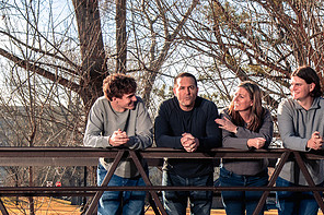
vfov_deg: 10.4
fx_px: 1178
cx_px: 304
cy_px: 157
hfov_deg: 15.4
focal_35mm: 131
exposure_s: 1/250
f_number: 9
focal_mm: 52
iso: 200
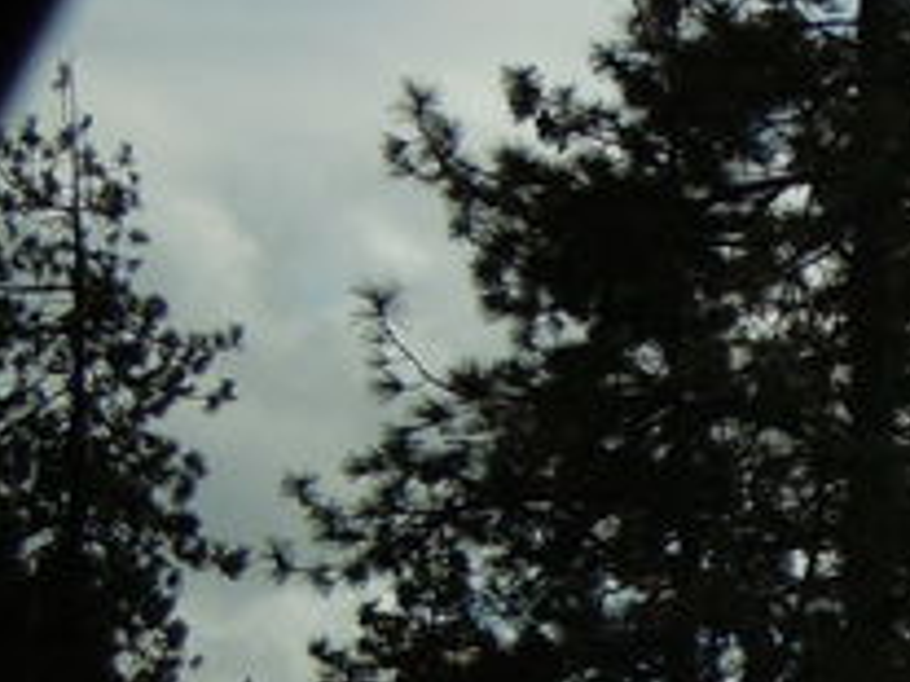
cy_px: 884
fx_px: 3048
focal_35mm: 116
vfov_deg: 12.4
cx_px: 1503
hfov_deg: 15.2
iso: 100
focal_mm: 5.4
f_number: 7
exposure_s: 1/250
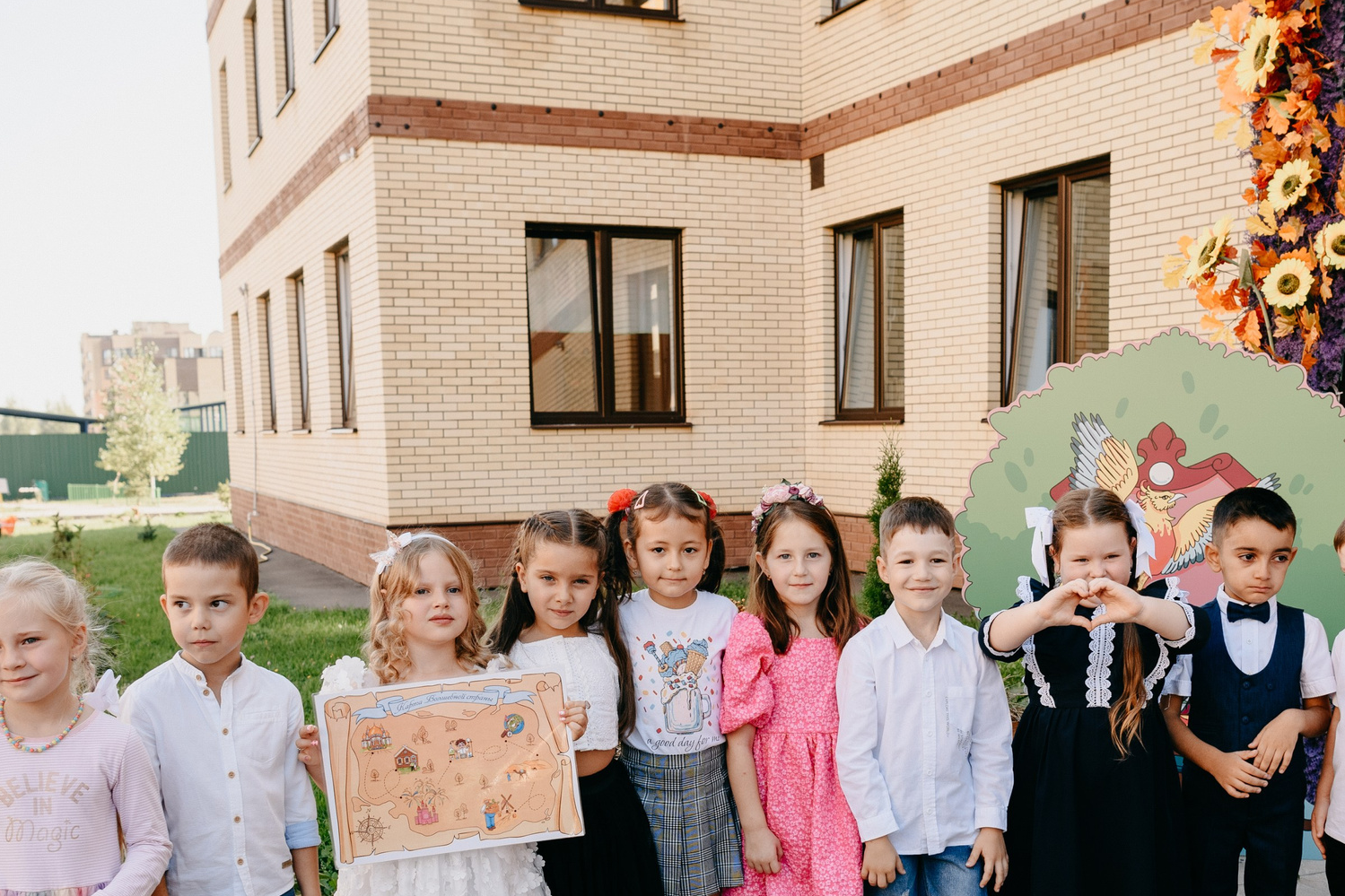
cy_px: 686
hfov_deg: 47.3
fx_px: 1532
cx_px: 763
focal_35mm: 41
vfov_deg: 31.9
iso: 160
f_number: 4
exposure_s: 1/320
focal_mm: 24
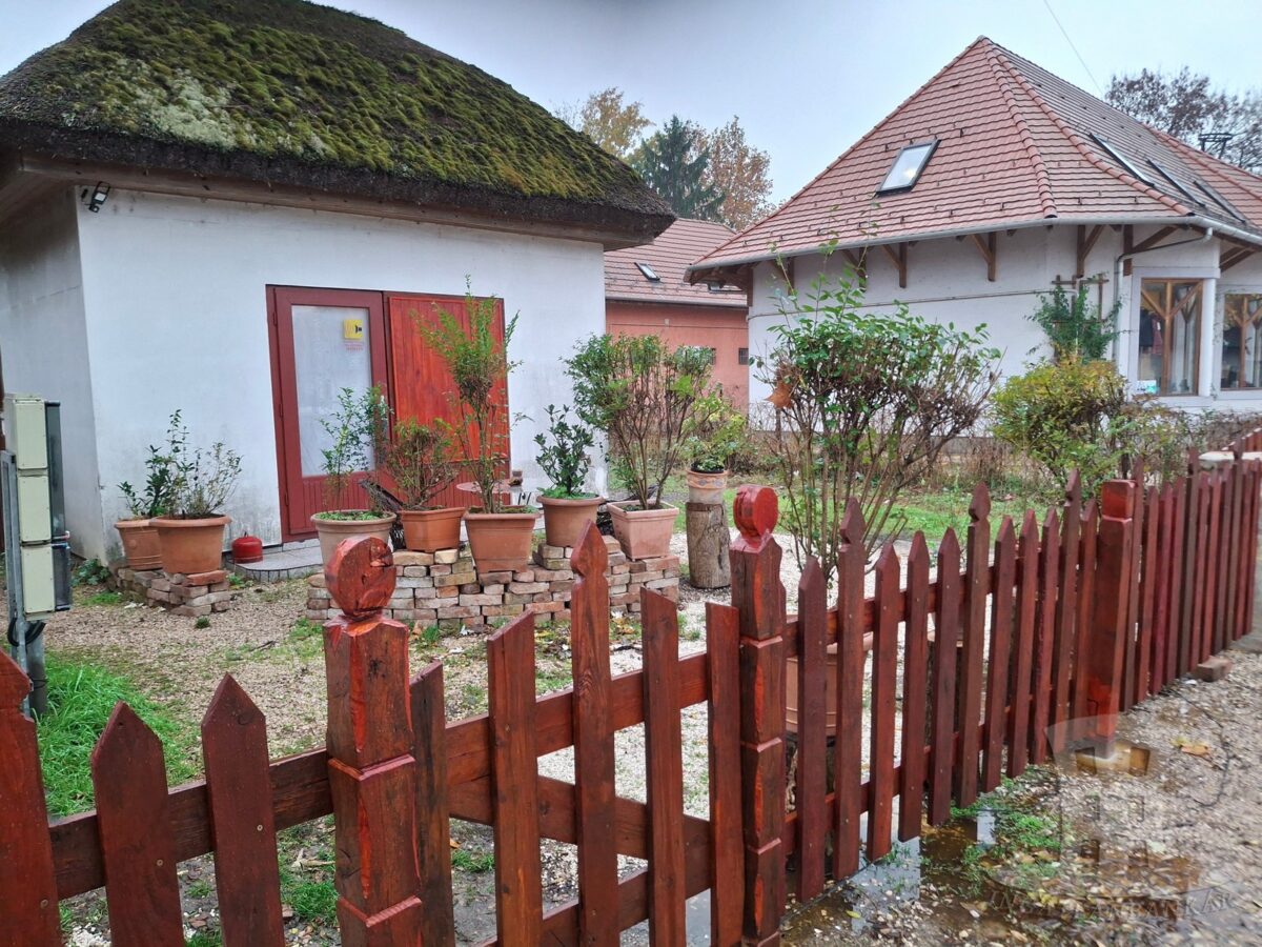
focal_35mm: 25
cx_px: 631
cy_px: 474
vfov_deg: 54.9
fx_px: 911
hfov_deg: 69.4
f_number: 1.8
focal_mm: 4.69
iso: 160
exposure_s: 1/100
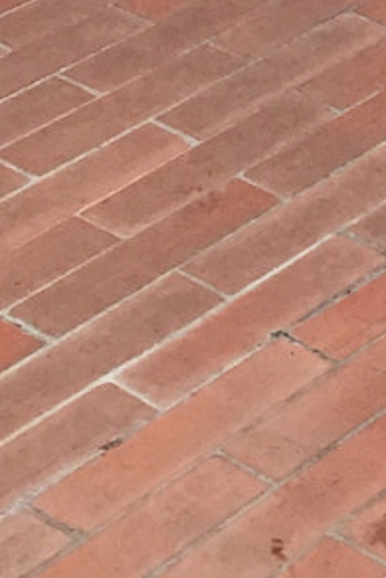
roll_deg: -1.2
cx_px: 756
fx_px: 2650
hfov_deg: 8.0
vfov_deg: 11.8
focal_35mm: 165
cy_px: -354
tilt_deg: -19.9
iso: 64
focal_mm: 4.15
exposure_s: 1/33
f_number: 2.2
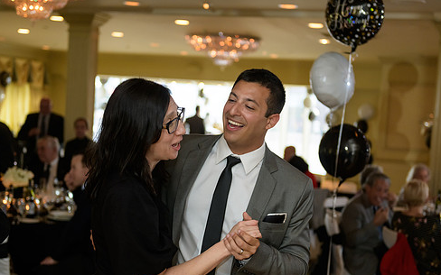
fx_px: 757
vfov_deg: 20.6
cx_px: 228
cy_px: 166
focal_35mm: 63
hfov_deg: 32.5
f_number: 2.8
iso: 1000
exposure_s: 1/125
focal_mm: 52
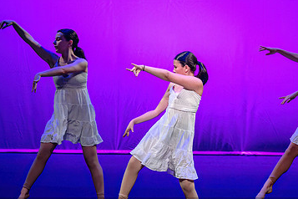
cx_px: 252
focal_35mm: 241
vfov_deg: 5.7
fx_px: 1995
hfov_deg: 8.5
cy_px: 88
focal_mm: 130
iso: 1600
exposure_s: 1/320
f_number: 2.8
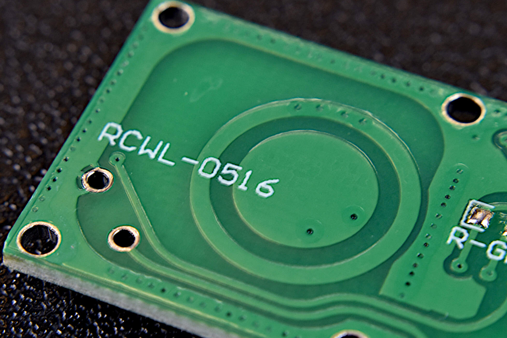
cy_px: 180
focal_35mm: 106
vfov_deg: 13.0
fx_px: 1488
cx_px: 229
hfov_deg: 19.3
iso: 250
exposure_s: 1/8
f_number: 18
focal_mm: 55
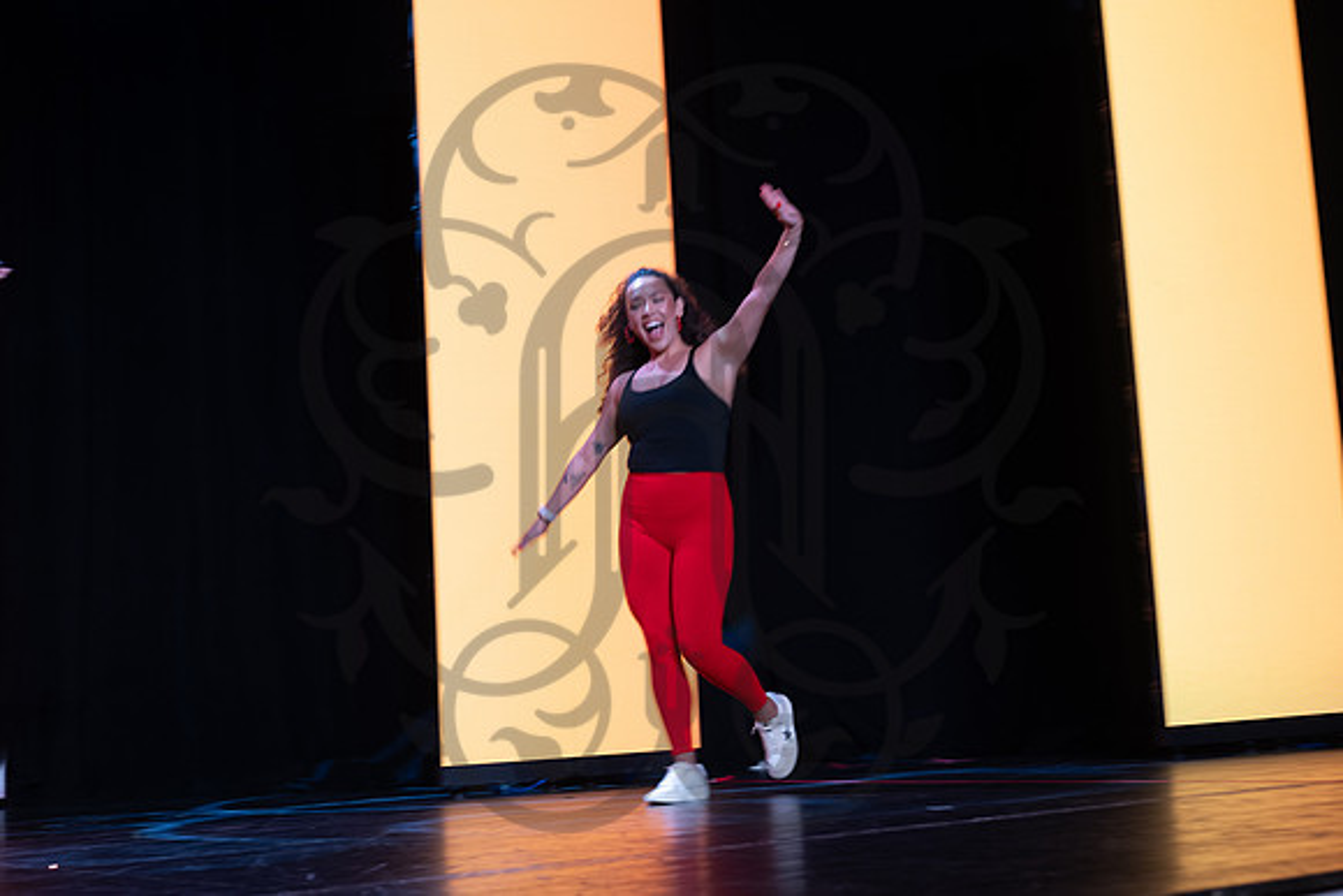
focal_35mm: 50
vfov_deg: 27.0
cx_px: 672
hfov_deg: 39.6
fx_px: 1866
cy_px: 448
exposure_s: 1/80
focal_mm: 50
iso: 500
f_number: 3.5
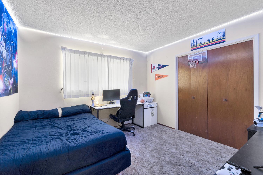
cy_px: 88
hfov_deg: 100.4
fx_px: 110
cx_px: 132
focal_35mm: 15
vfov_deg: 77.3
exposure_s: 1/3.33
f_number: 8
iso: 320
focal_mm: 10
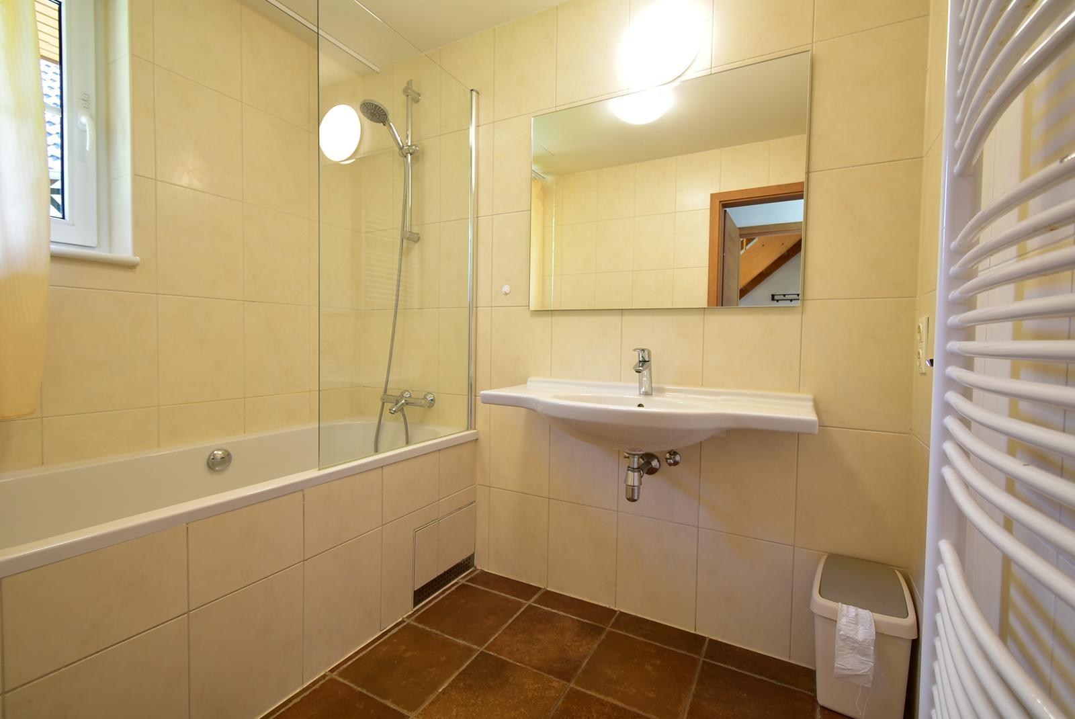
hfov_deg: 100.3
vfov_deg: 77.4
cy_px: 360
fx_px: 448
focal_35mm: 15
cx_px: 538
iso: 100
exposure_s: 1/5
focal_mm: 10
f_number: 4.5
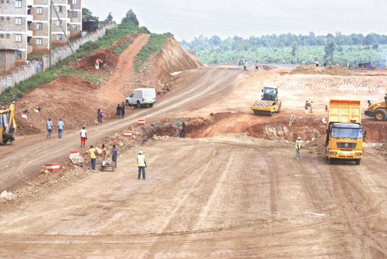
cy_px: 130
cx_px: 194
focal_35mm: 82
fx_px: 888
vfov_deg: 16.6
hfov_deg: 24.6
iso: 100
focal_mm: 55
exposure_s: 1/125
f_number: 8
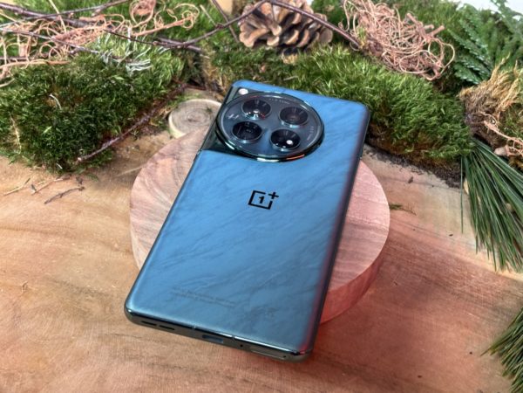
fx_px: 786
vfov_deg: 28.0
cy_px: 196
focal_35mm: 52
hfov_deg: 36.8
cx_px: 262
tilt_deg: -46.1
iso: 200
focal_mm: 5.96
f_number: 1.6
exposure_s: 1/40
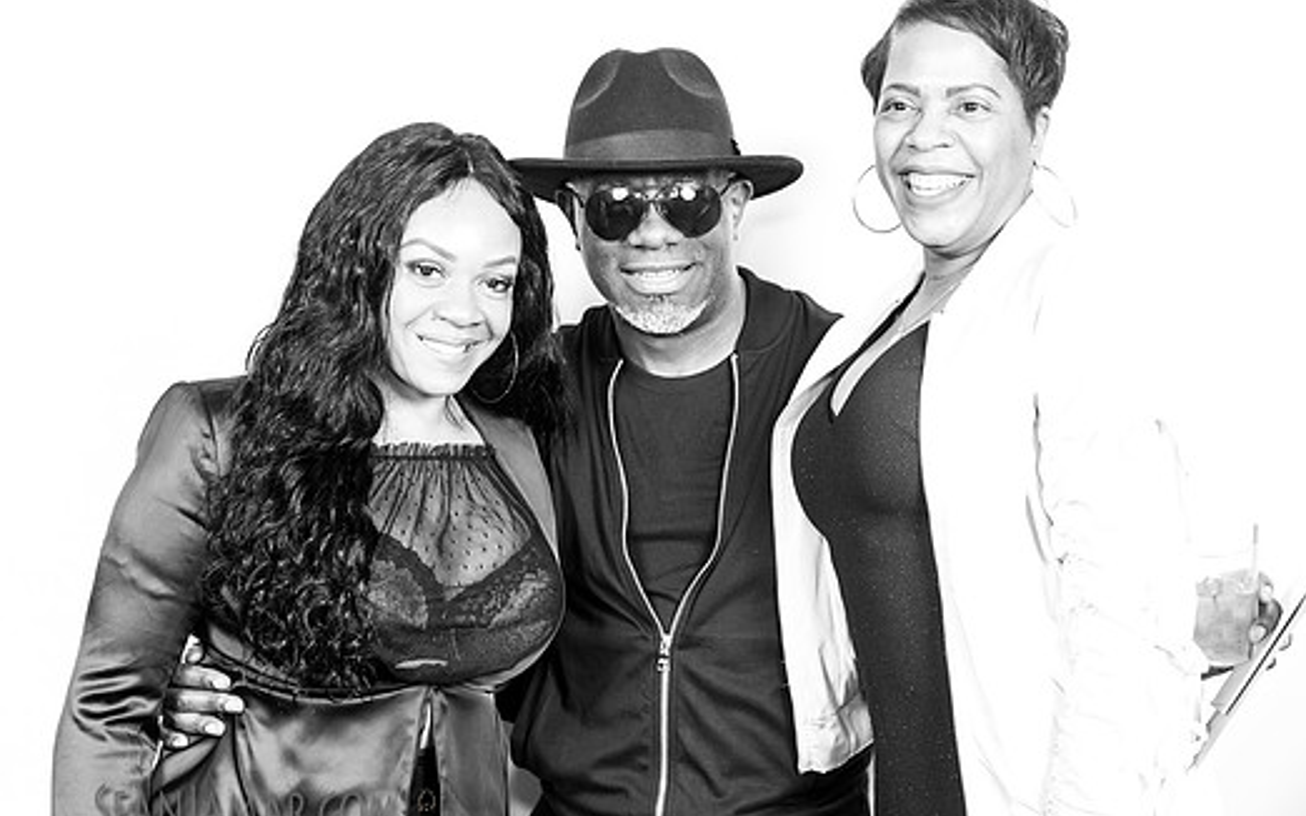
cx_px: 723
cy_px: 419
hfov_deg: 30.2
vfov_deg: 19.1
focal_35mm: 68
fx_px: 2420
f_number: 4
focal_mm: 60
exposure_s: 1/200
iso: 500
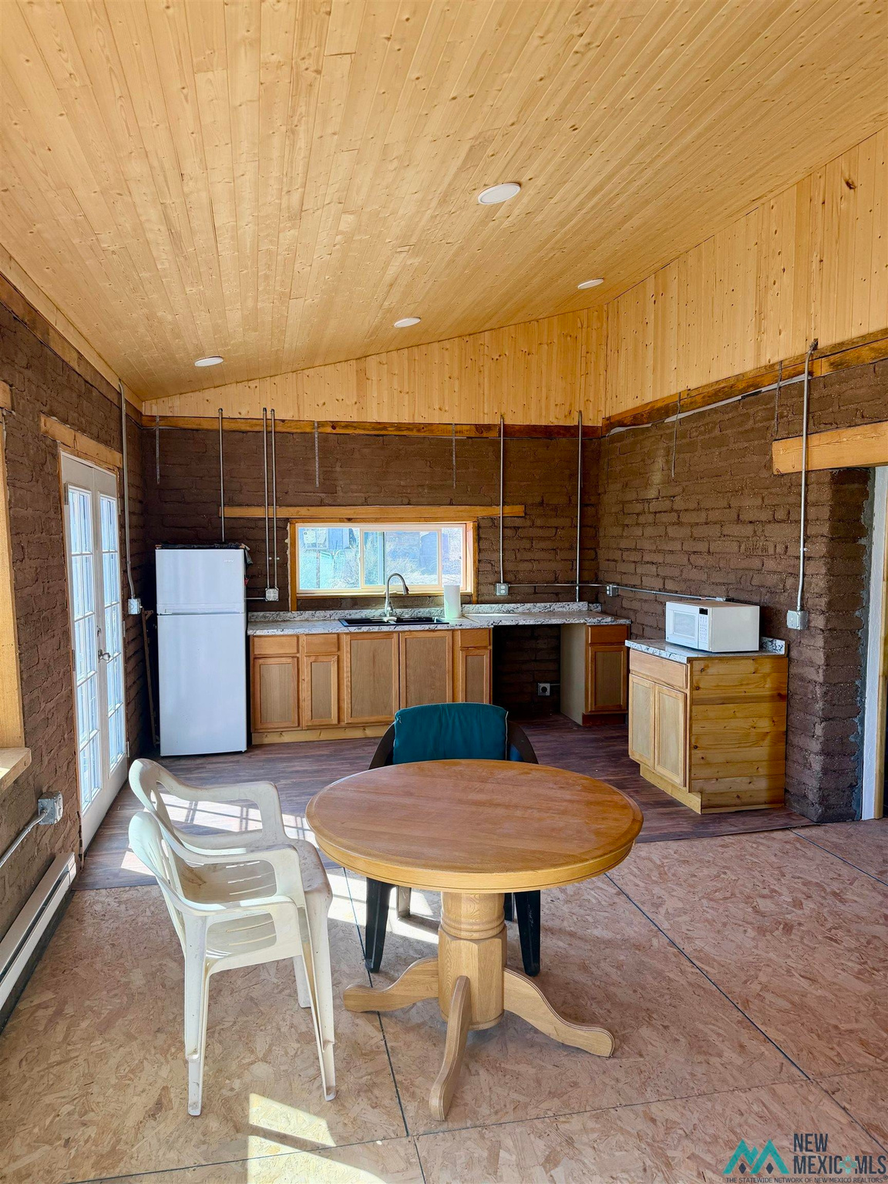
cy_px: 592
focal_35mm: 24
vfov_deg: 71.6
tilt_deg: -5.4
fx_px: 821
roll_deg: +0.8
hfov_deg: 56.8
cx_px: 444
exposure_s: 1/230
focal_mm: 6.76
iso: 80
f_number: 1.78
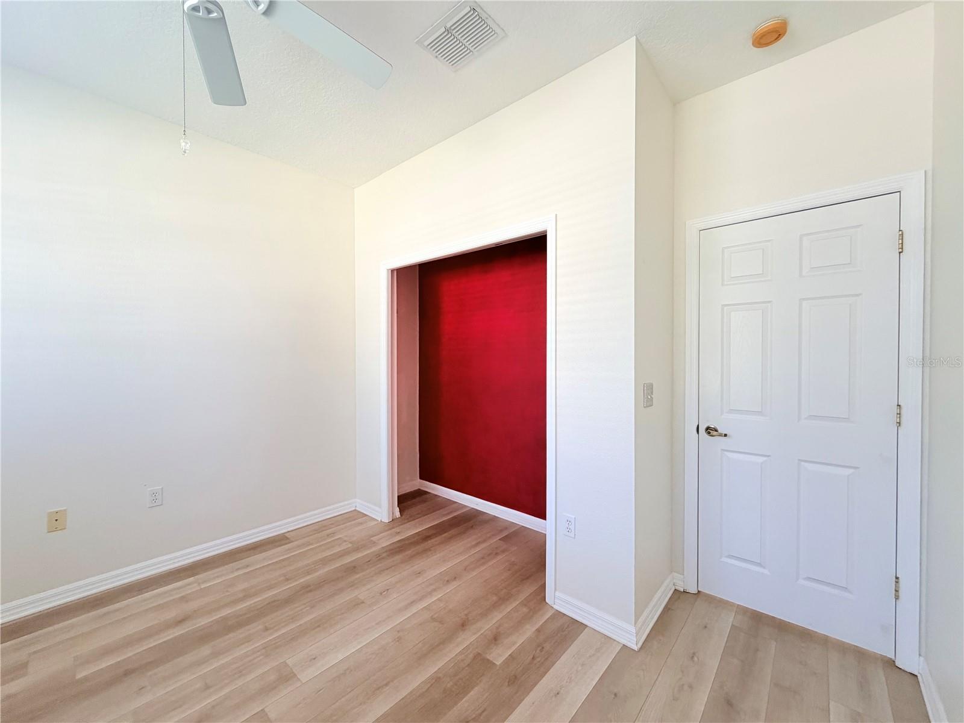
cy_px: 362
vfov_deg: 85.7
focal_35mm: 14
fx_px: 390
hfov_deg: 102.1
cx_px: 482
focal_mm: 2.22
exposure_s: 1/71
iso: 320
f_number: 2.2
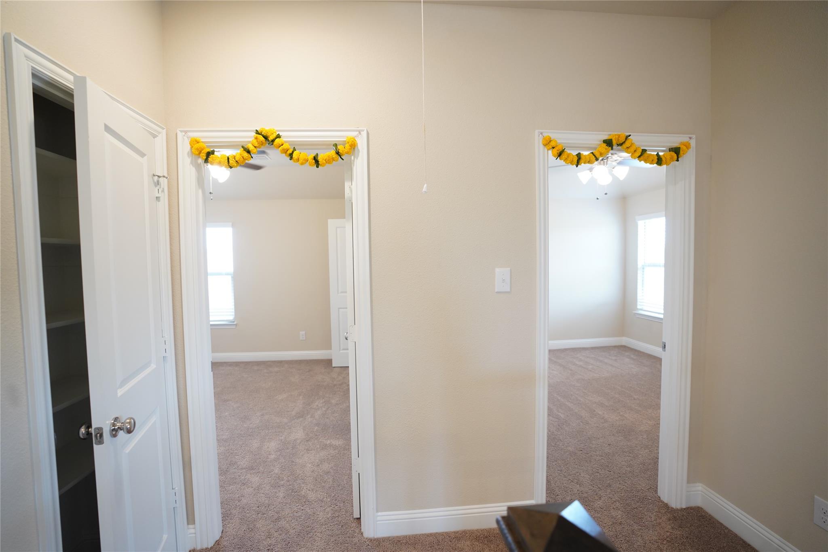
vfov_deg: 73.7
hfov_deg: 96.7
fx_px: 368
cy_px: 276
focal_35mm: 16
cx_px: 414
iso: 1000
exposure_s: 1/100
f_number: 2.8
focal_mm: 16
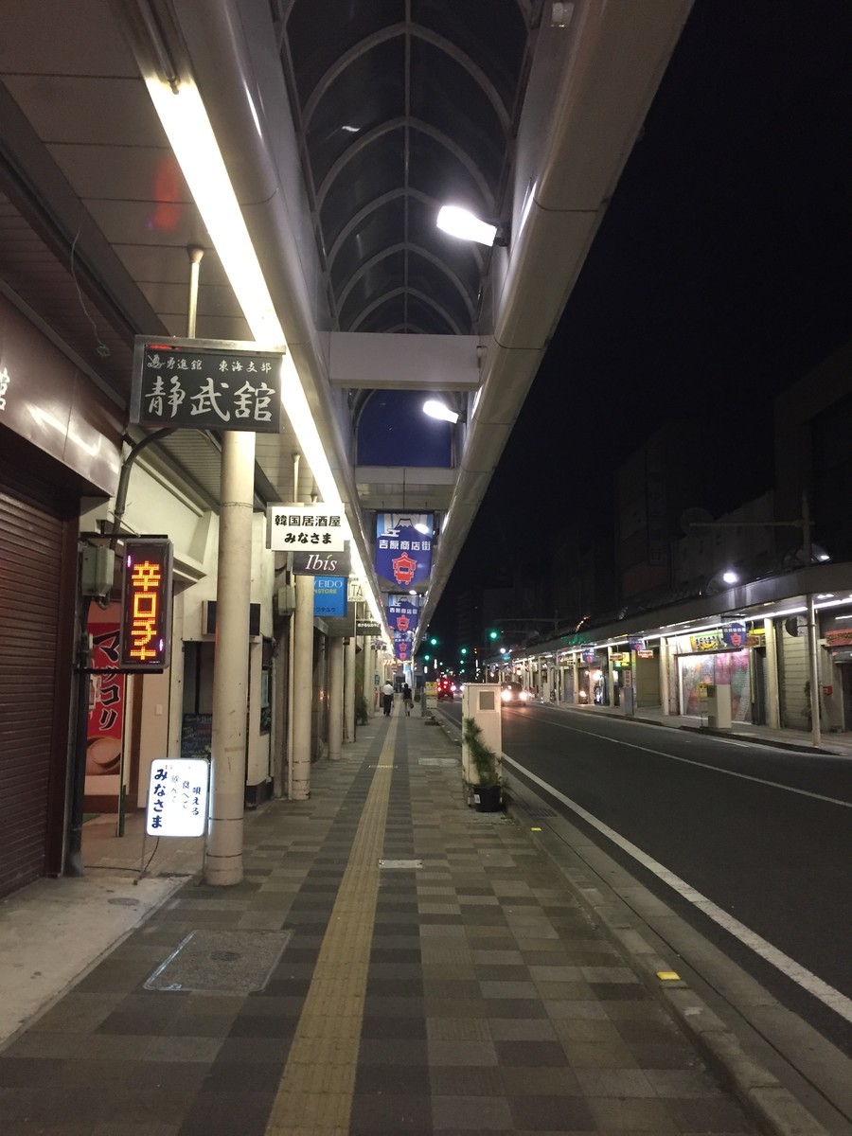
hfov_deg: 48.2
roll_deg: +1.6
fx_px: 952
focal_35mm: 29
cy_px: 568
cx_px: 426
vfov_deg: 61.7
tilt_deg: +8.1
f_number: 2.2
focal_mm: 4.15
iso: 160
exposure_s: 1/30
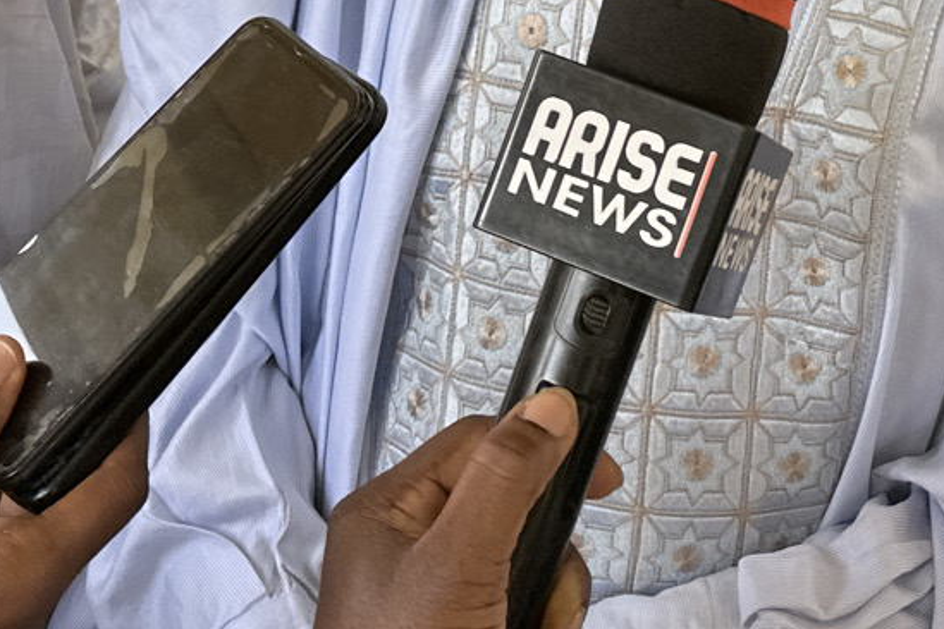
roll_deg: -7.0
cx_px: 746
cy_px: -351
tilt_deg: -14.6
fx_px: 2386
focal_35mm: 91
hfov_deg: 22.1
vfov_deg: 14.0
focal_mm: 6.86
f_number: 1.78
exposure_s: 1/239
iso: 80
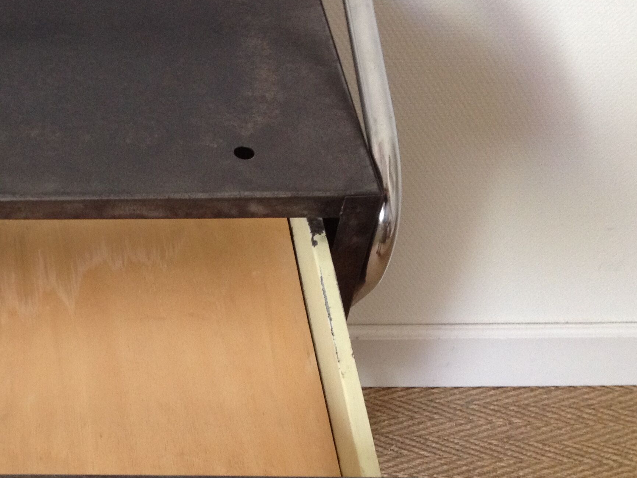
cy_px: 311
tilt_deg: -48.5
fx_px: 1214
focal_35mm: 66
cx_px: 65
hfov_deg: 28.3
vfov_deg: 22.2
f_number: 2.4
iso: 160
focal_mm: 4.28
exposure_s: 1/20
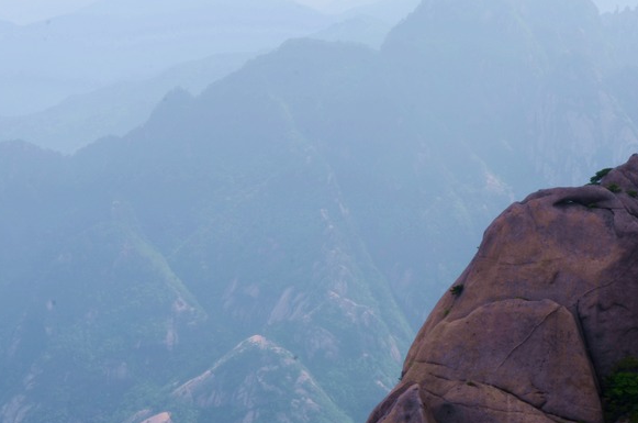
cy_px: 159
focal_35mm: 111
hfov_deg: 18.4
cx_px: 408
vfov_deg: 12.3
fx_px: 1963
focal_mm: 42
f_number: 32
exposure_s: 1/25
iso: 100
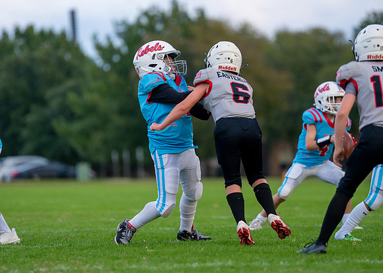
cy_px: 132
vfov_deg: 5.4
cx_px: 186
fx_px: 2910
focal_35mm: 268
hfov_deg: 7.5
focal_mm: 200
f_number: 2.8
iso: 1000
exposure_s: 1/1250
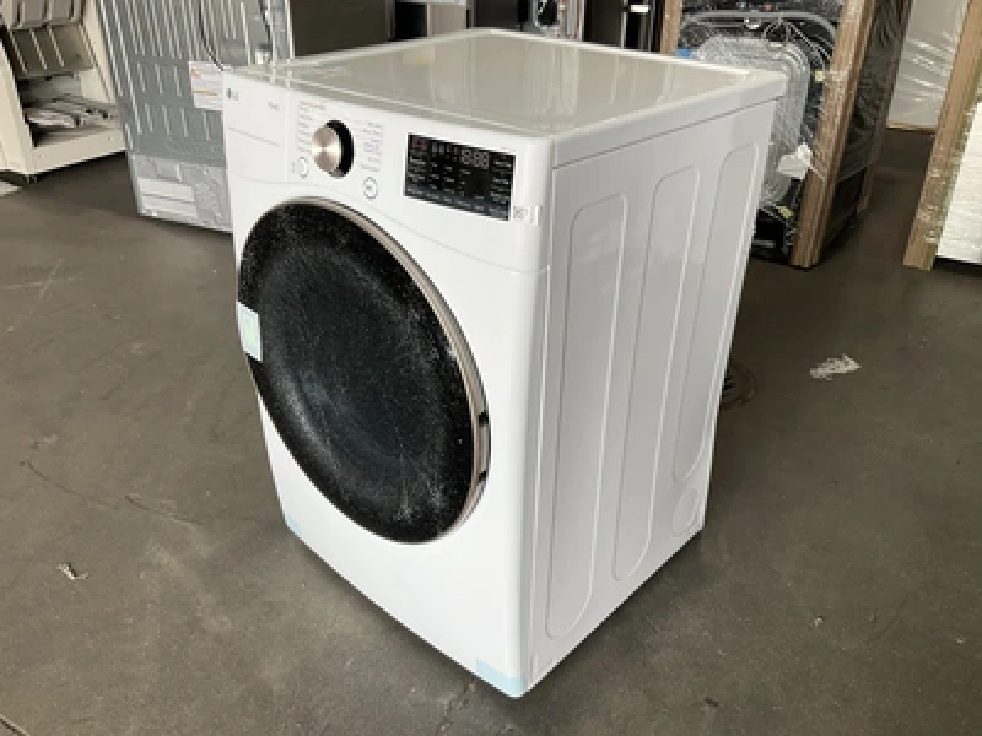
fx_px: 823
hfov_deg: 61.7
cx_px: 491
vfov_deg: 48.2
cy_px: 368
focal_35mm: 29
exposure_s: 1/122
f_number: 1.8
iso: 25
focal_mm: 3
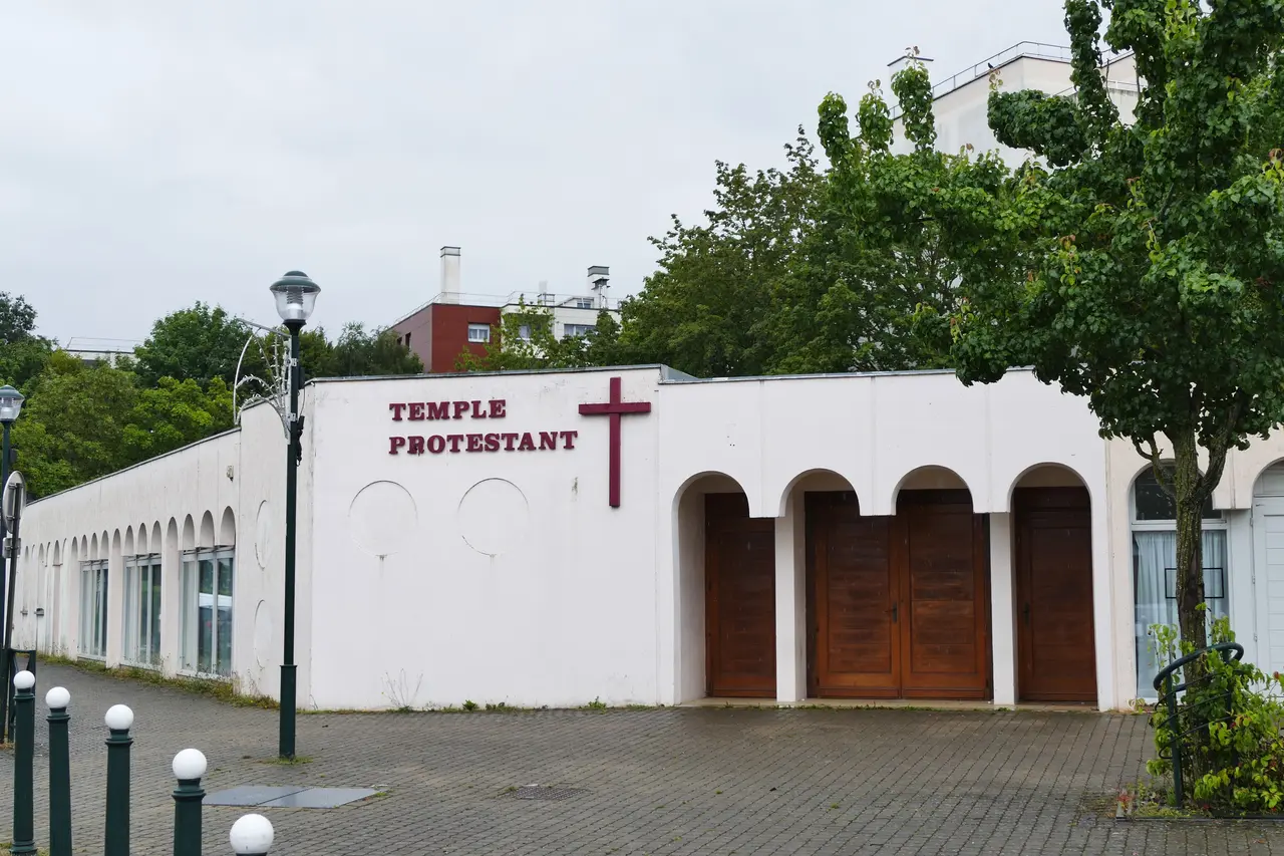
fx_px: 1712
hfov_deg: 41.1
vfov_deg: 28.1
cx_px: 642
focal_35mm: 48
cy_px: 428
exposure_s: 1/640
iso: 125
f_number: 3.3
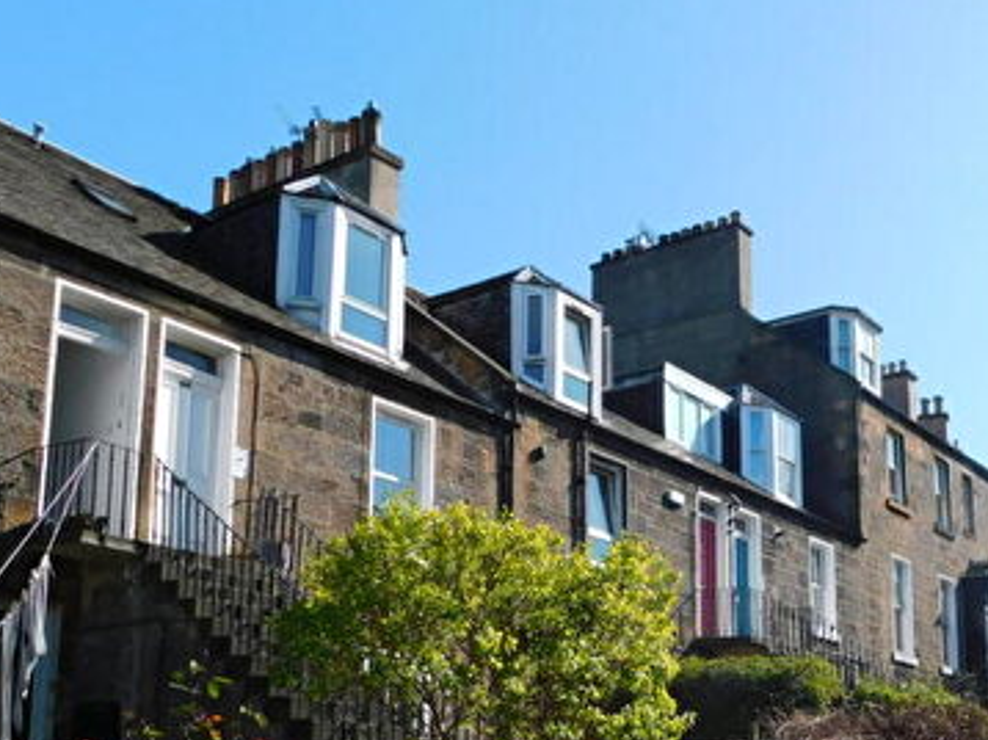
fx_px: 1284
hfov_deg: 40.9
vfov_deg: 31.1
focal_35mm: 45
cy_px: 623
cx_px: 745
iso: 125
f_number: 3
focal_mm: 4
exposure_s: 1/1250
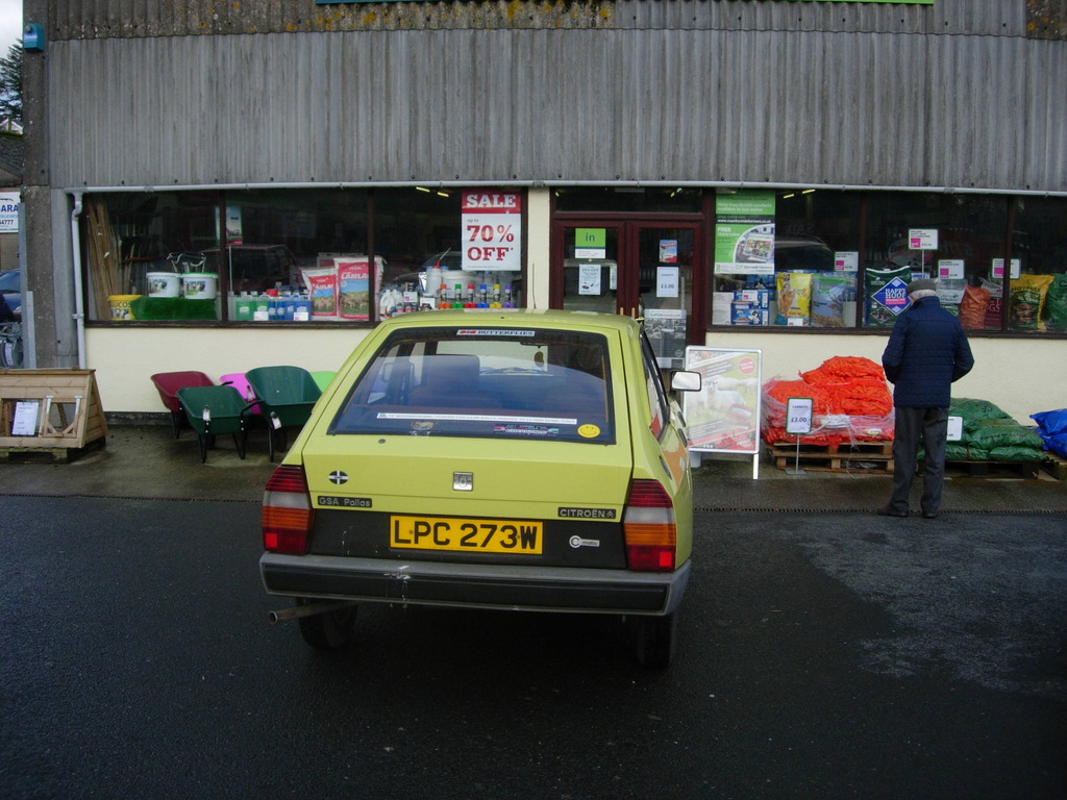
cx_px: 534
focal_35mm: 38
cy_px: 400
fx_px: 1171
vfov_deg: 37.7
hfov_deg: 49.0
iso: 64
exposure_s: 1/575
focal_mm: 7.8
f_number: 2.8
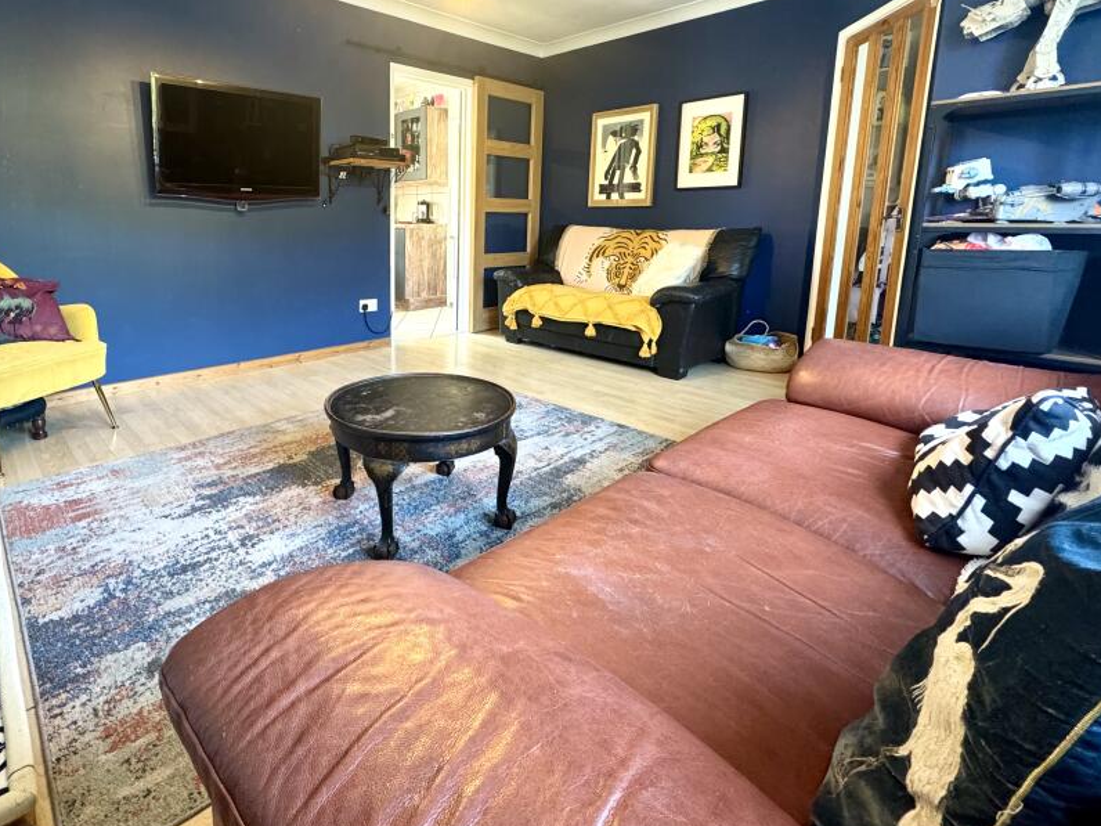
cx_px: 427
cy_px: 310
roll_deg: +0.0
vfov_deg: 70.4
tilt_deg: -8.0
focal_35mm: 18
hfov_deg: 86.4
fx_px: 573
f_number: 2.2
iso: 400
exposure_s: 1/60
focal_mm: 2.22
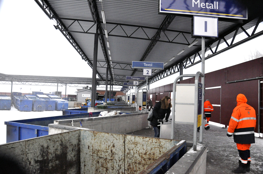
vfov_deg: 47.8
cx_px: 132
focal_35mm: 27
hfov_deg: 67.4
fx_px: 197
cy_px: 87
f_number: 5
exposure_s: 1/1250
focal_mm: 18
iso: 3200
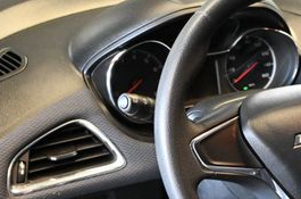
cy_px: 185
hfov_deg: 27.1
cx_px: 301
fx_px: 589
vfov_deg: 18.8
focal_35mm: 71
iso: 6400
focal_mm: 19.5
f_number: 3.8
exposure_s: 1/60
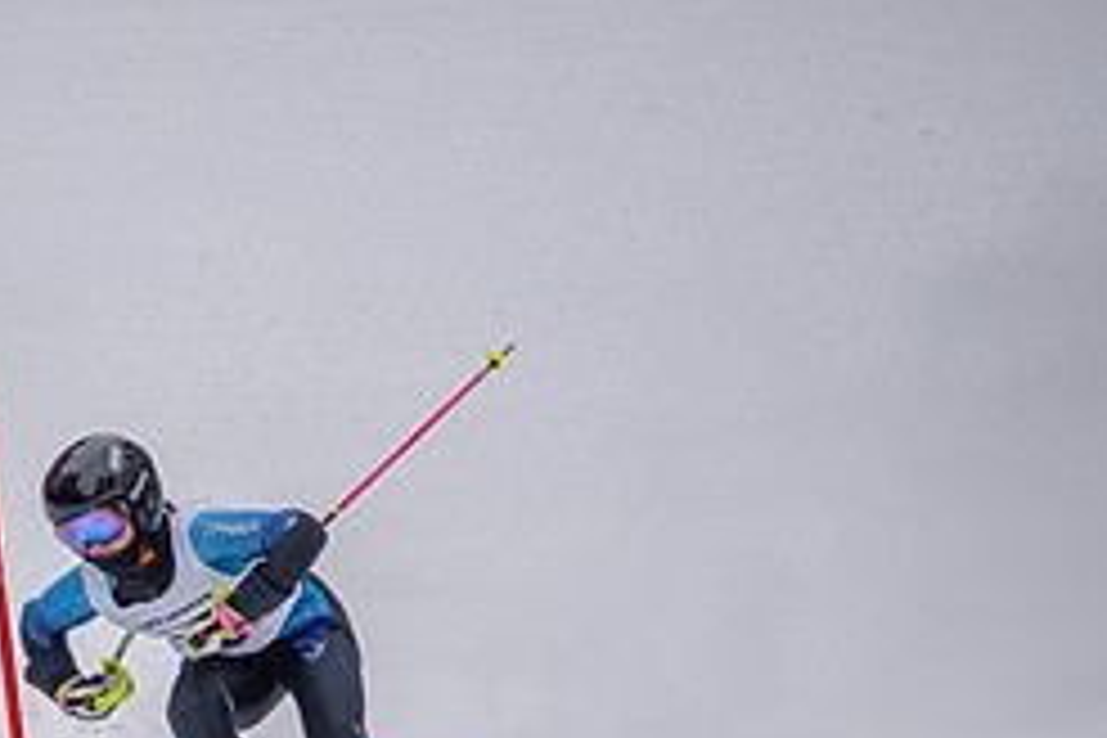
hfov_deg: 1.5
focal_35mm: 1416
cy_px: 860
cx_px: -9
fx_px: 43539
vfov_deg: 1.0
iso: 2000
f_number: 6.3
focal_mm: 600
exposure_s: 1/4000
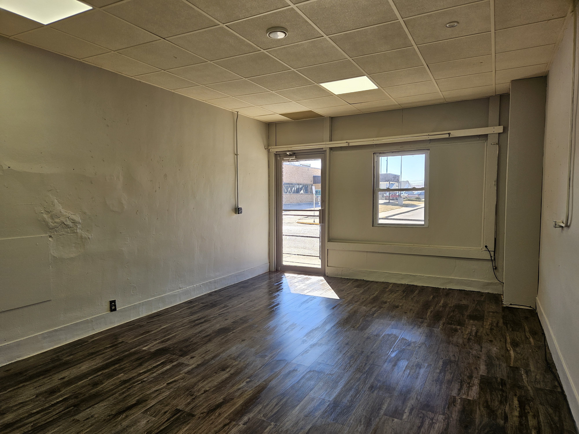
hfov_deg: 73.9
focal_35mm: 23
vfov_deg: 58.9
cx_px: 290
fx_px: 385
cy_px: 217
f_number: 1.8
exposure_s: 1/127
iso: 25
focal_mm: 5.4
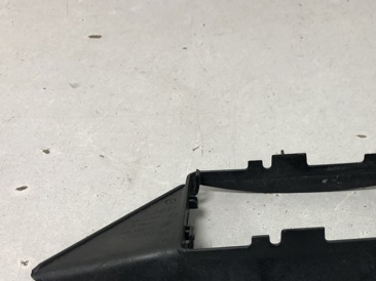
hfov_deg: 37.9
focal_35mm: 49
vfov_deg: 29.0
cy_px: 224
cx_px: 284
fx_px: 532
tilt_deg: -48.6
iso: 40
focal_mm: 4
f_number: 1.8
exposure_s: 1/25
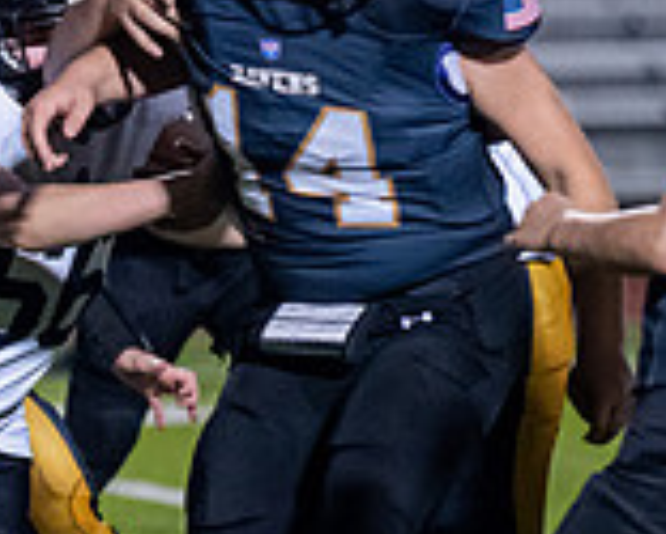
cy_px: 388
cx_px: 176
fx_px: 13491
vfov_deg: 2.3
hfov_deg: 2.8
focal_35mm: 684
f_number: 2.8
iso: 2500
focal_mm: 141
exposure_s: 1/1000
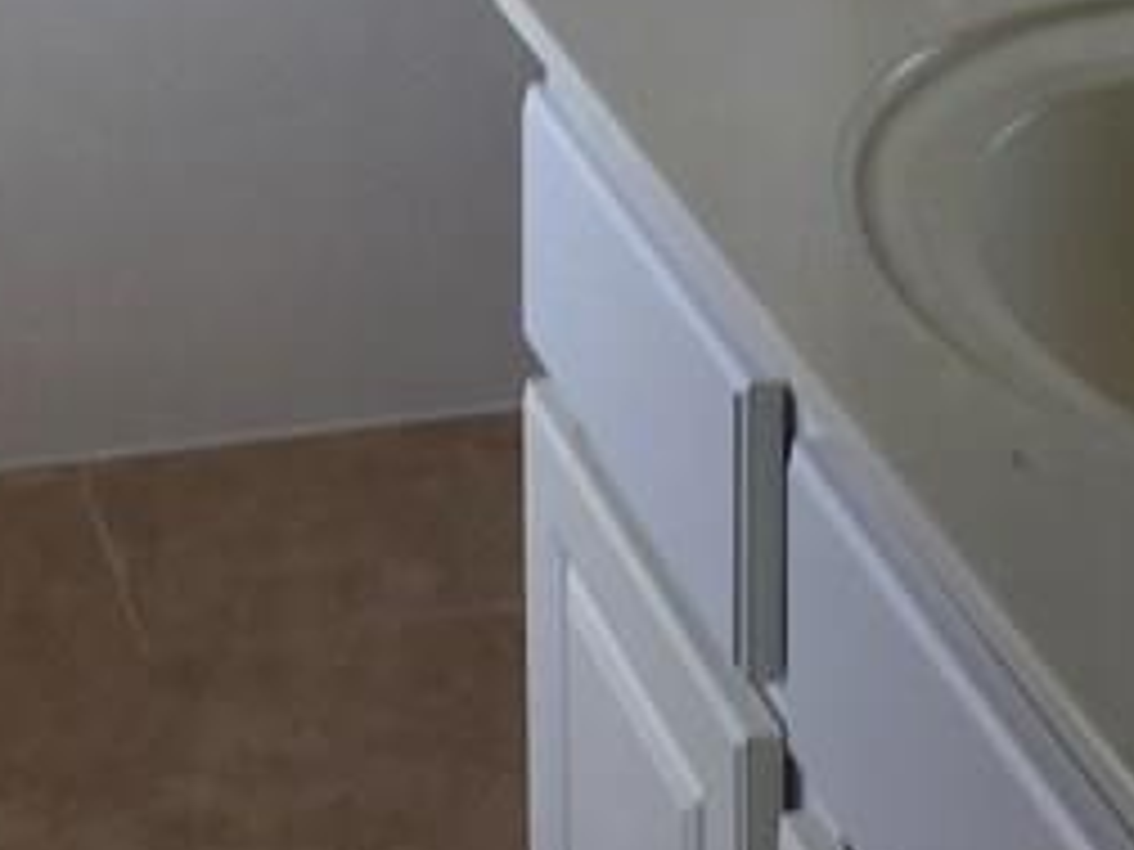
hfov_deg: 16.5
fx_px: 3866
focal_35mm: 118
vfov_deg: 11.5
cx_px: 148
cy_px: -774
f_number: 2.2
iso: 32
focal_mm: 4.15
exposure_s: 1/60
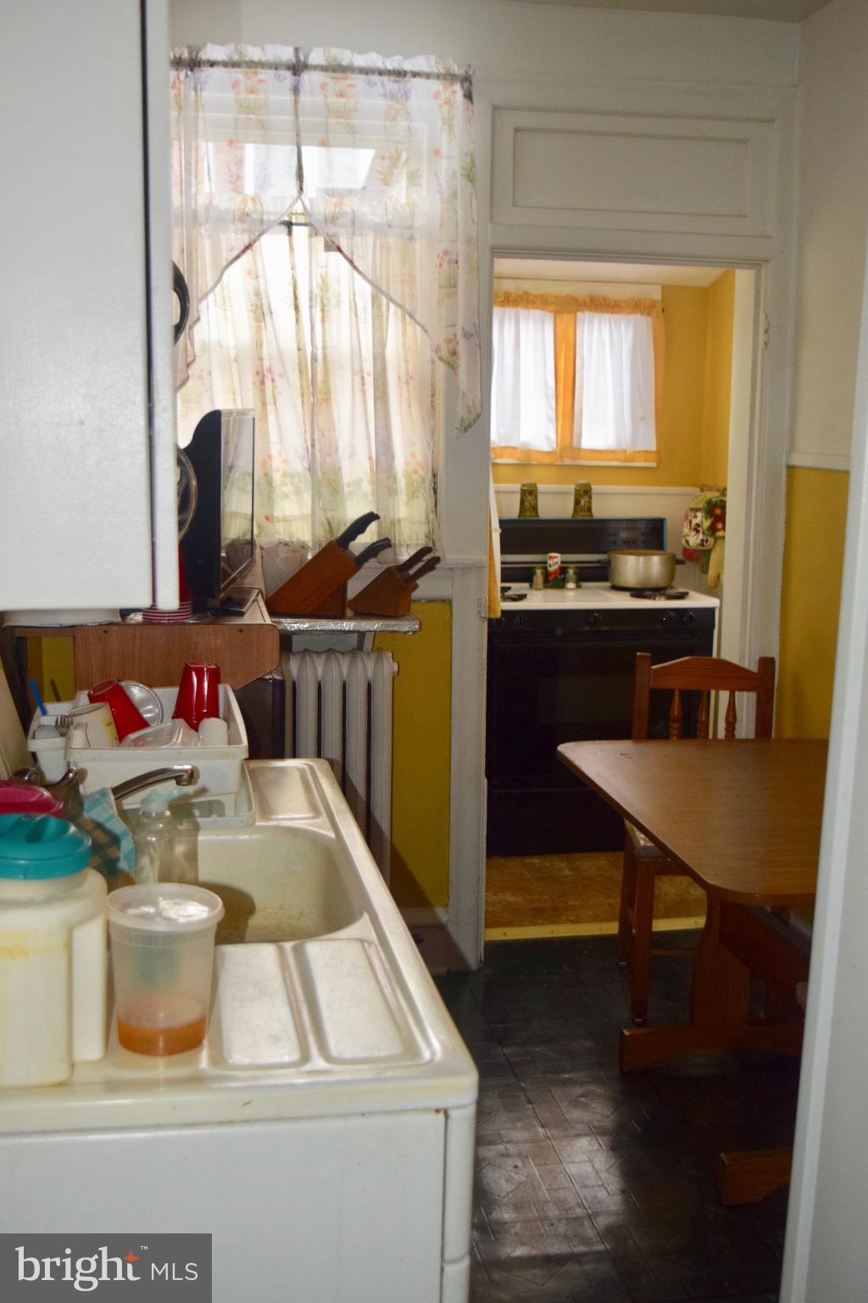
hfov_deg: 33.0
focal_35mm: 40
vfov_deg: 47.9
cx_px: 434
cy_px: 652
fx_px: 1465
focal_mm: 27
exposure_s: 1/80
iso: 800
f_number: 4.5
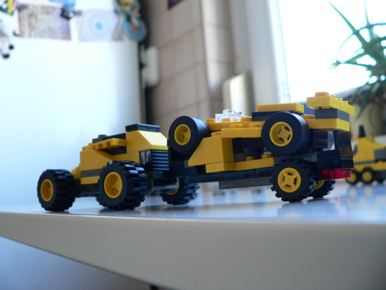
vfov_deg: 39.7
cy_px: 145
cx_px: 193
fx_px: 401
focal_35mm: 36
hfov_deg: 51.4
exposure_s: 1/50
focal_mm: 6
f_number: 2.8
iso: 200
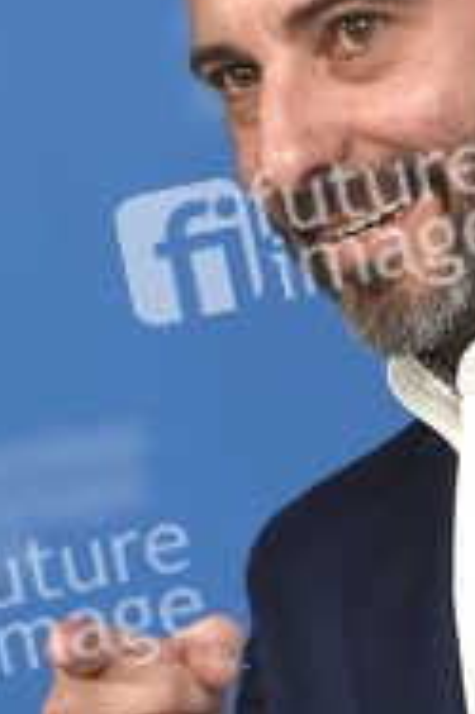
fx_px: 9181
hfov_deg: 3.0
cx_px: 422
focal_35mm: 463
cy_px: 425
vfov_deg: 4.5
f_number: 3.2
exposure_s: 1/320
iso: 800
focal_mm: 145
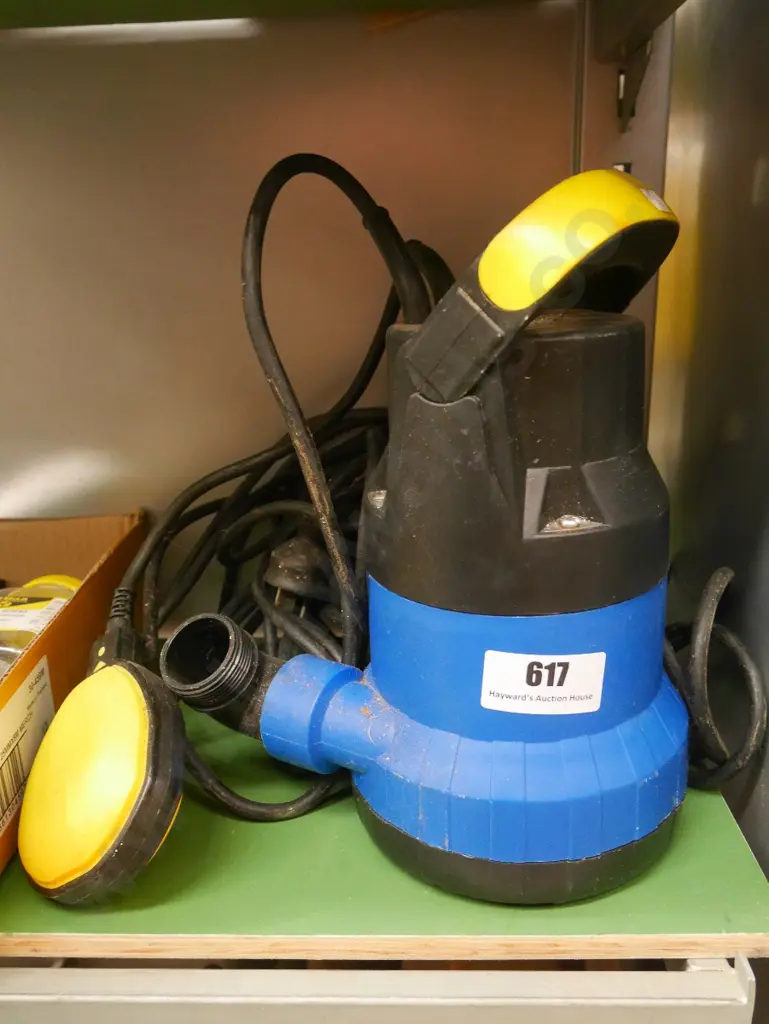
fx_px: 888
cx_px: 384
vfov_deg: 59.9
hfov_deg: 46.8
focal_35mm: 30
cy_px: 512
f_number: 3.7
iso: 3200
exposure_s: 1/25
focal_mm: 15
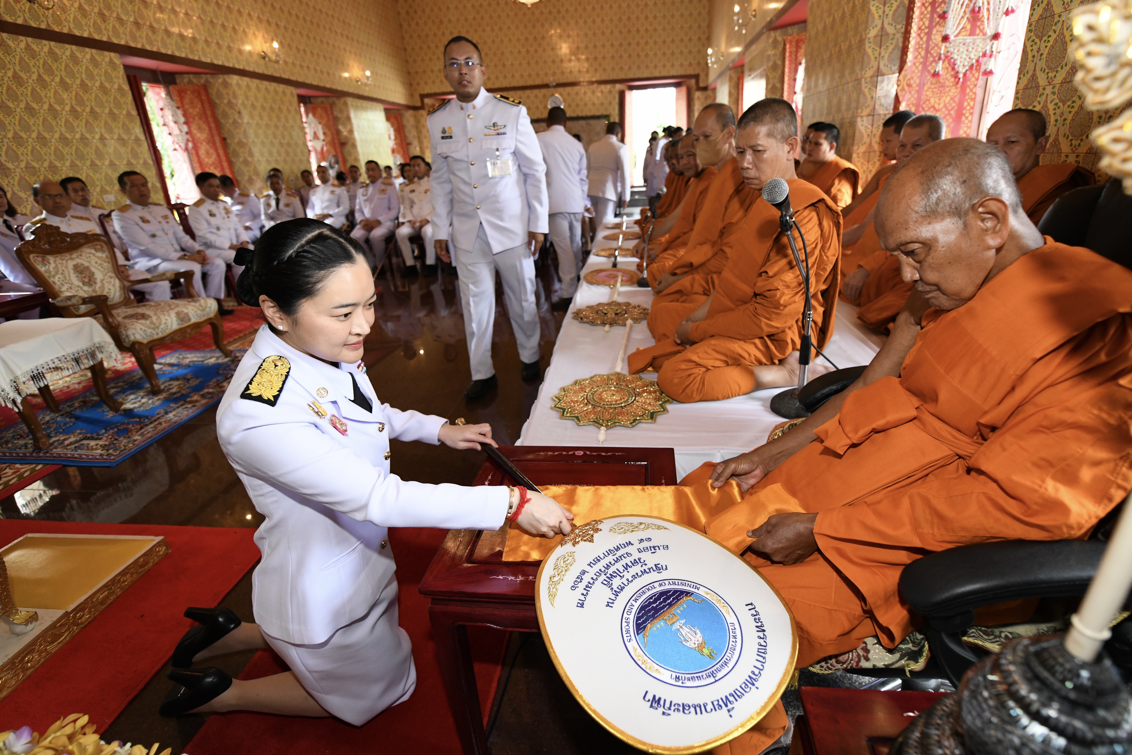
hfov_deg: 96.7
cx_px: 592
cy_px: 367
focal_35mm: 16
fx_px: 503
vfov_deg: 73.7
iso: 2000
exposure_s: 1/500
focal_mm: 15
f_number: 2.8
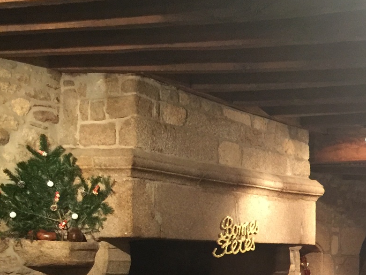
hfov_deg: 22.8
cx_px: 476
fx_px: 804
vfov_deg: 18.6
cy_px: 304
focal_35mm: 76
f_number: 2.2
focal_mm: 4.15
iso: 125
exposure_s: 1/8
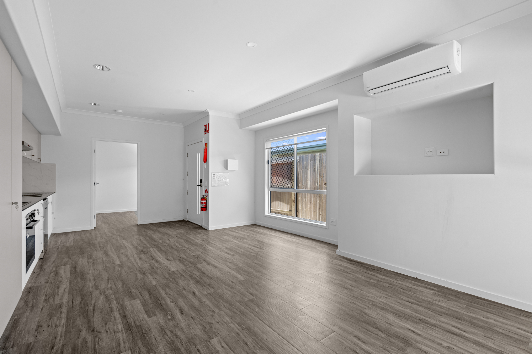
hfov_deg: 96.7
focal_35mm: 16
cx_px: 266
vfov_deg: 73.8
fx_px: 236
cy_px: 177
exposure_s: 1/15
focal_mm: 16
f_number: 8
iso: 800
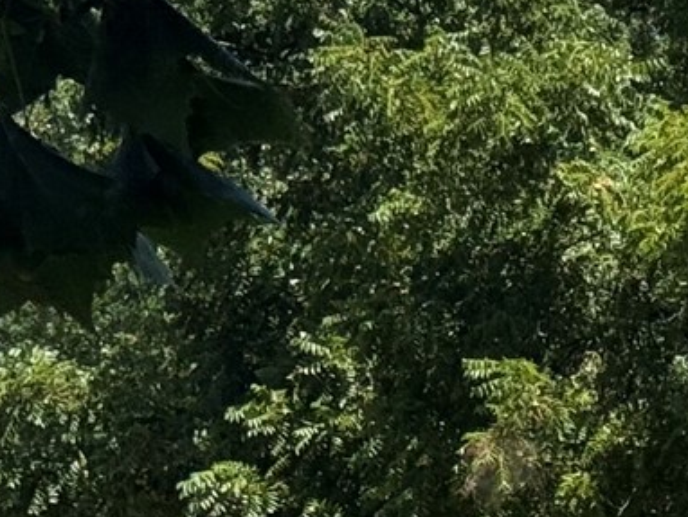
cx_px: 1562
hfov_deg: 7.7
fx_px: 4793
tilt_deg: -1.4
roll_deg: -0.9
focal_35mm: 241
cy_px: 872
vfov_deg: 6.1
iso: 64
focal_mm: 6.76
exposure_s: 1/3610
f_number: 1.78
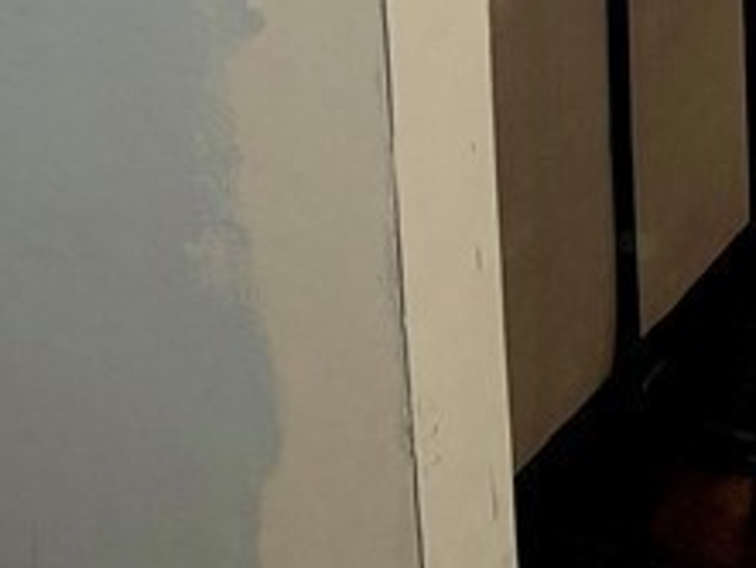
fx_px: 2426
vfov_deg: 11.6
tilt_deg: -9.5
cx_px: 759
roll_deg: +1.0
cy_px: -684
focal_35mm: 111
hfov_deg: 17.3
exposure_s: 1/115
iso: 200
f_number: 1.78
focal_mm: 6.76
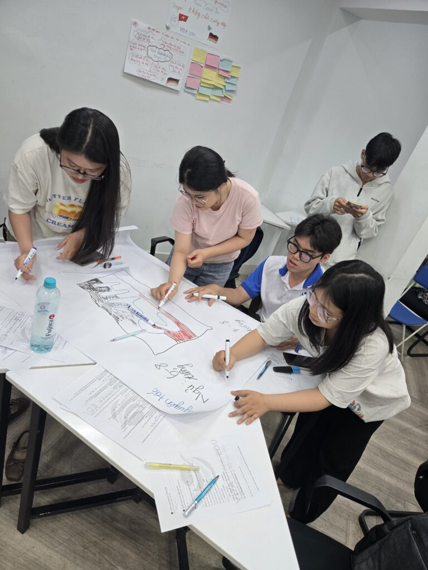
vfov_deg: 73.9
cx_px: 214
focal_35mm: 23
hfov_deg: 58.9
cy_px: 285
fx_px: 379
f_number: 1.8
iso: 125
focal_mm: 5.4
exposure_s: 1/100
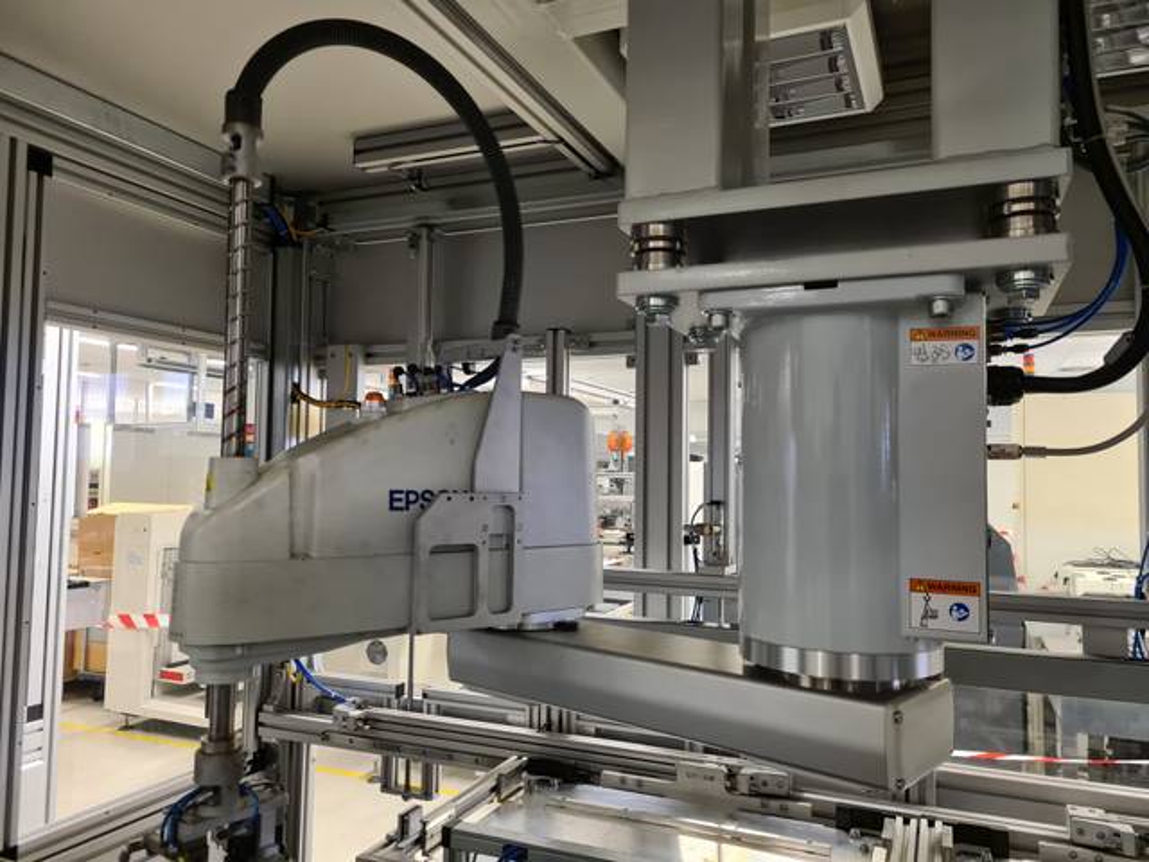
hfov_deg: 67.3
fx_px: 863
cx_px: 574
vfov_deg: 53.1
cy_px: 431
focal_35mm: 26
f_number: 1.8
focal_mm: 5.4
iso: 400
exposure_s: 1/50
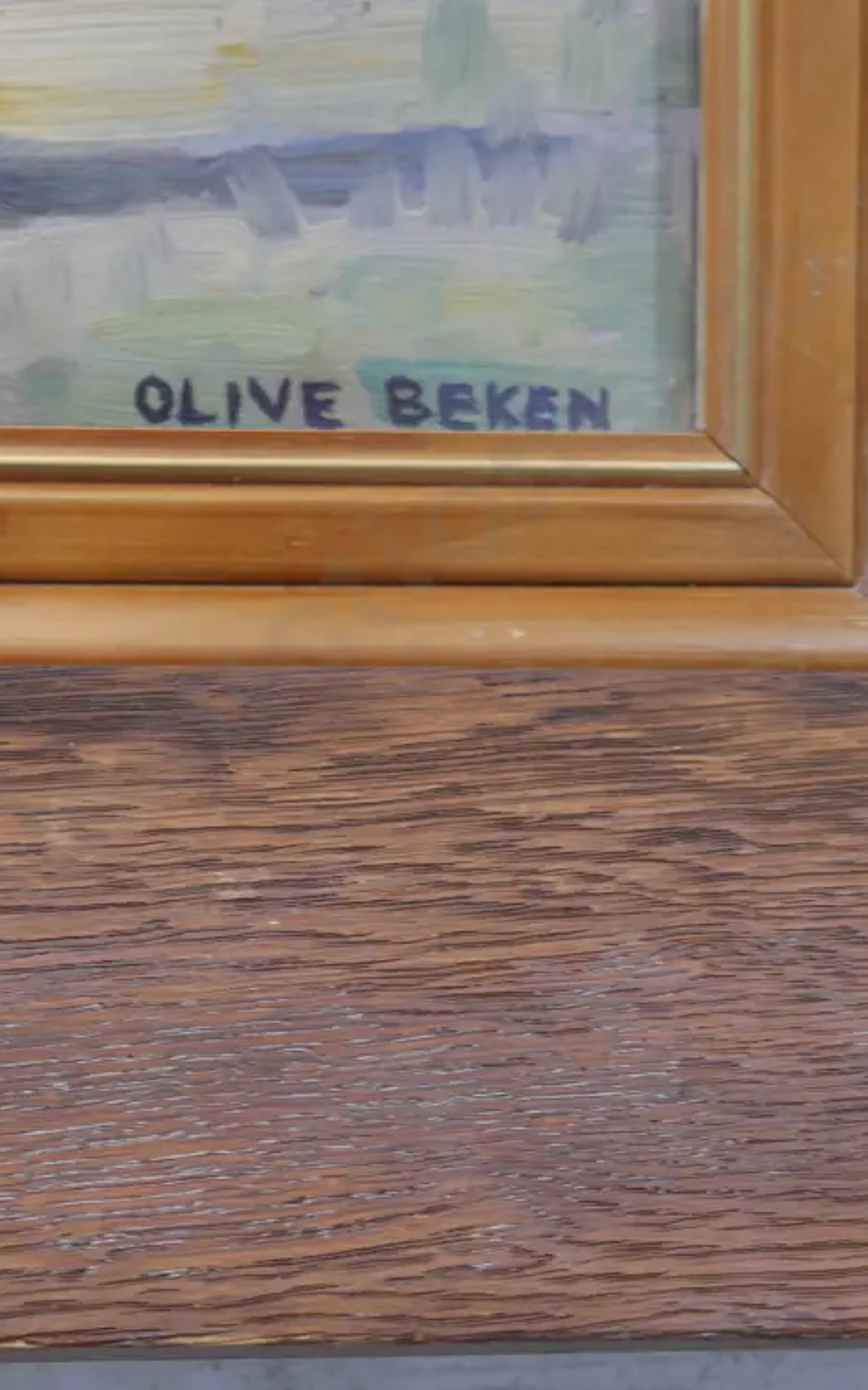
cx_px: 244
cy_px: 688
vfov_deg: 31.1
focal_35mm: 66
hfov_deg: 19.6
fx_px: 2499
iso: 1600
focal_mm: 23
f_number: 5.1
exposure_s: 1/60
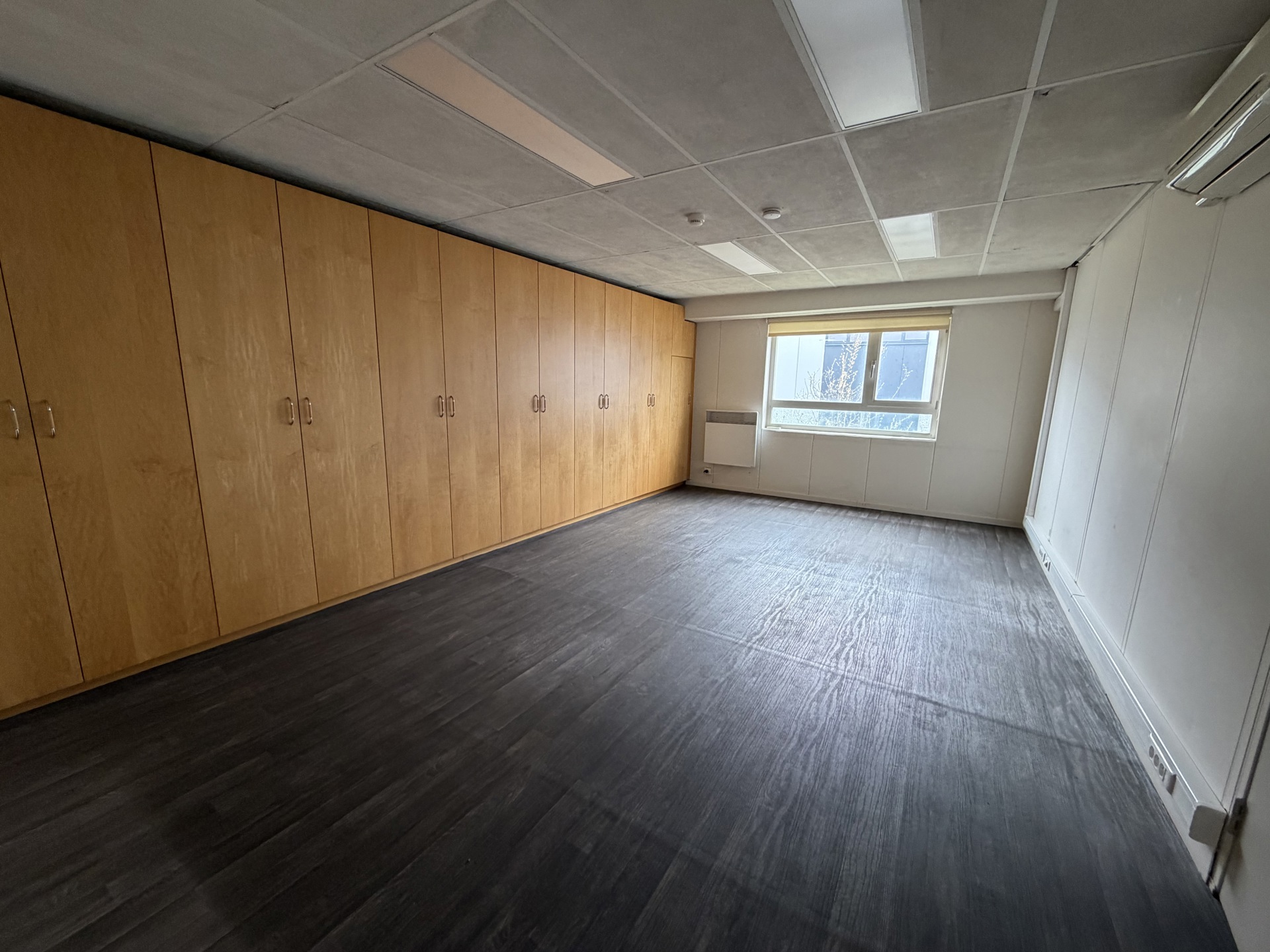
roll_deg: -0.5
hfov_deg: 102.1
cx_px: 635
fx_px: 514
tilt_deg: -9.9
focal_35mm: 14
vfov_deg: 85.7
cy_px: 476
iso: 320
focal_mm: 2.22
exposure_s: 1/97
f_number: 2.2
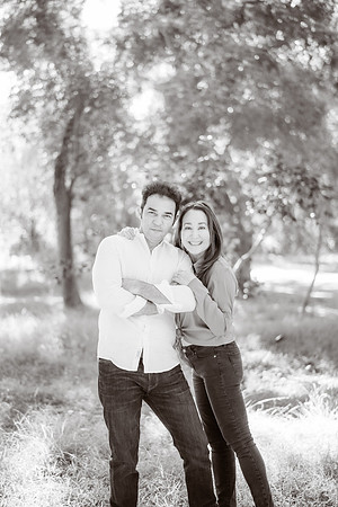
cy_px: 254
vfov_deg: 39.6
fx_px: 704
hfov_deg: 27.0
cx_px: 169
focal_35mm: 50
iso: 200
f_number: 1.4
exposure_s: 1/250
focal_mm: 50
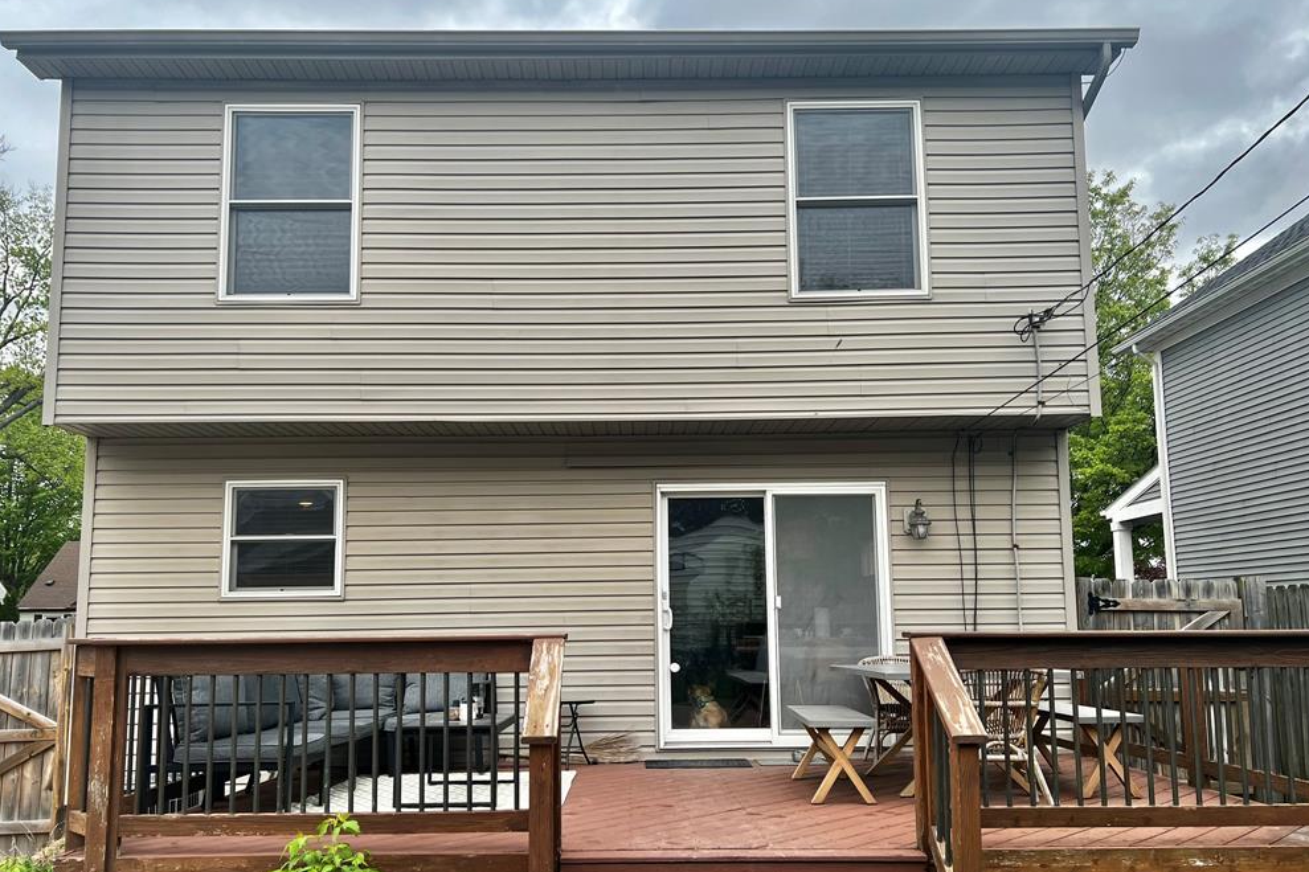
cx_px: 646
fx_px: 1018
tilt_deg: +6.7
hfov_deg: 65.5
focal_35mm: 28
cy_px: 490
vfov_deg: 46.3
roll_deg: +0.5
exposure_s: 1/1183
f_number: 1.5
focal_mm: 5.7
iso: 50
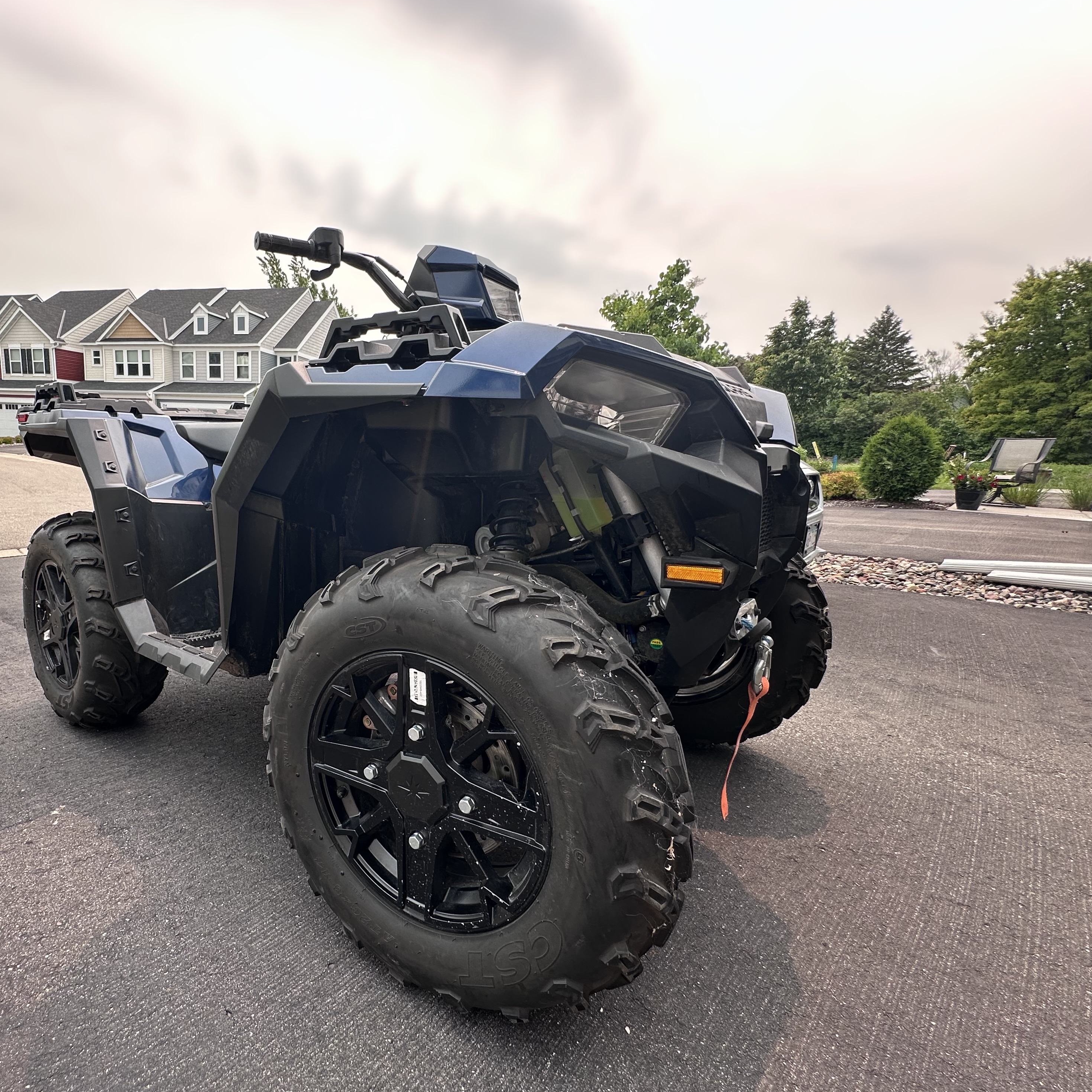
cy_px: 558
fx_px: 607
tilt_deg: -11.8
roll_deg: -2.2
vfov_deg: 84.0
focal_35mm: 17
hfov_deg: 81.1
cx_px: 363
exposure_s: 1/376
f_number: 2.2
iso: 40
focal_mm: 2.22
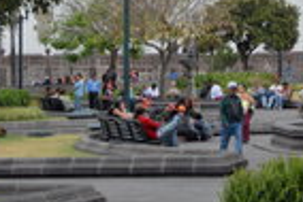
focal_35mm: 122
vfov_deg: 11.0
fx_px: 1031
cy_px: -51
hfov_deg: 16.6
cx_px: 228
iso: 100
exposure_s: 1/180
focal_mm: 29
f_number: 7.1
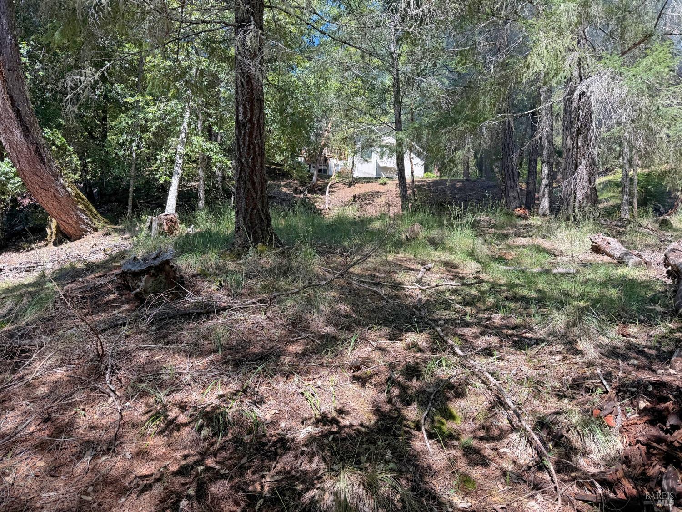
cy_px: 256
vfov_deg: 56.8
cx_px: 341
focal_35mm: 24
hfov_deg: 71.6
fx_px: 473
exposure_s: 1/571
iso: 80
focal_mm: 6.76
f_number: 1.78
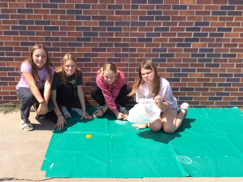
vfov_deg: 37.6
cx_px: 101
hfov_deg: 48.8
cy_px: 86
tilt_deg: -14.6
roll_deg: +0.9
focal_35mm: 38
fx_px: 266
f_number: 2.4
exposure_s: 1/1167
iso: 32
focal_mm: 3.3
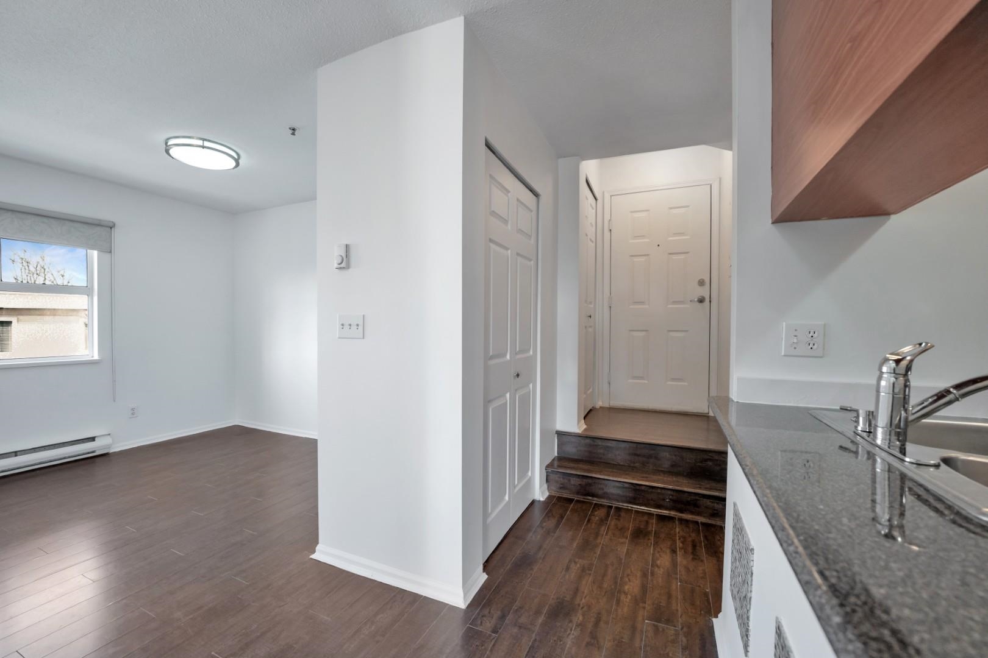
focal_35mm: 14
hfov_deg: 104.3
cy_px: 329
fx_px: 384
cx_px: 494
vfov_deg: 81.2
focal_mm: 14
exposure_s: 1/160
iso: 640
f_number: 4
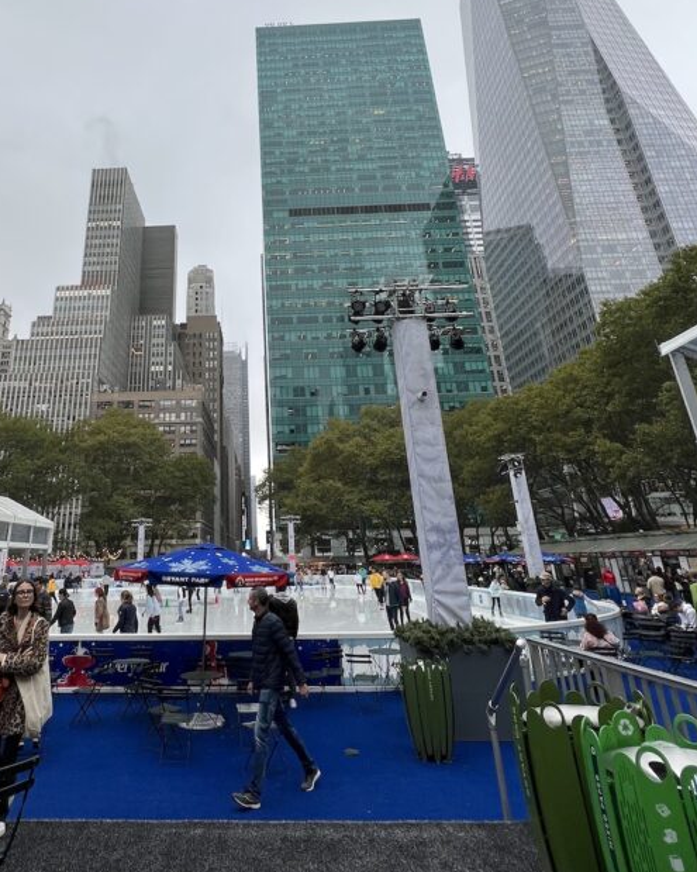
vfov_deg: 76.1
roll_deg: +1.7
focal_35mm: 21
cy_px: 318
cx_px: 238
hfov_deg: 64.0
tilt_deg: +22.6
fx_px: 542
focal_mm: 1.57
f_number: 1.8
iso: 32
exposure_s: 1/344
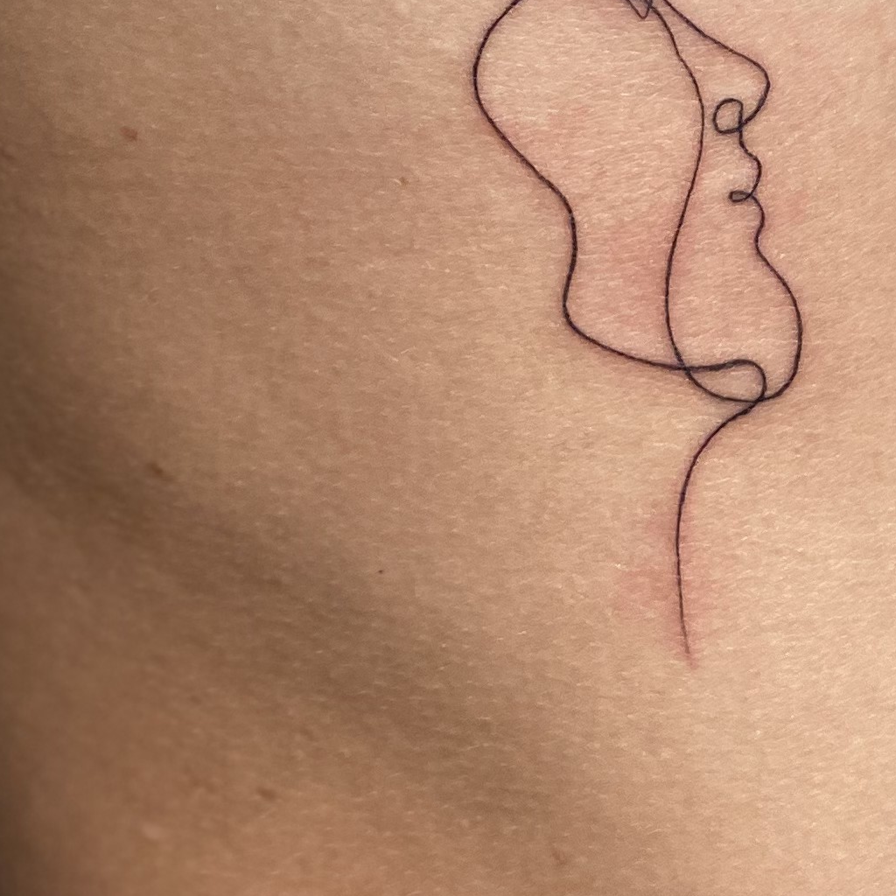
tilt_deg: -3.3
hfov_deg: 9.6
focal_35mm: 181
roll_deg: -0.2
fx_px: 5300
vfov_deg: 9.4
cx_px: 726
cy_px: -508
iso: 64
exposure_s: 1/120
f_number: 2
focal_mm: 6
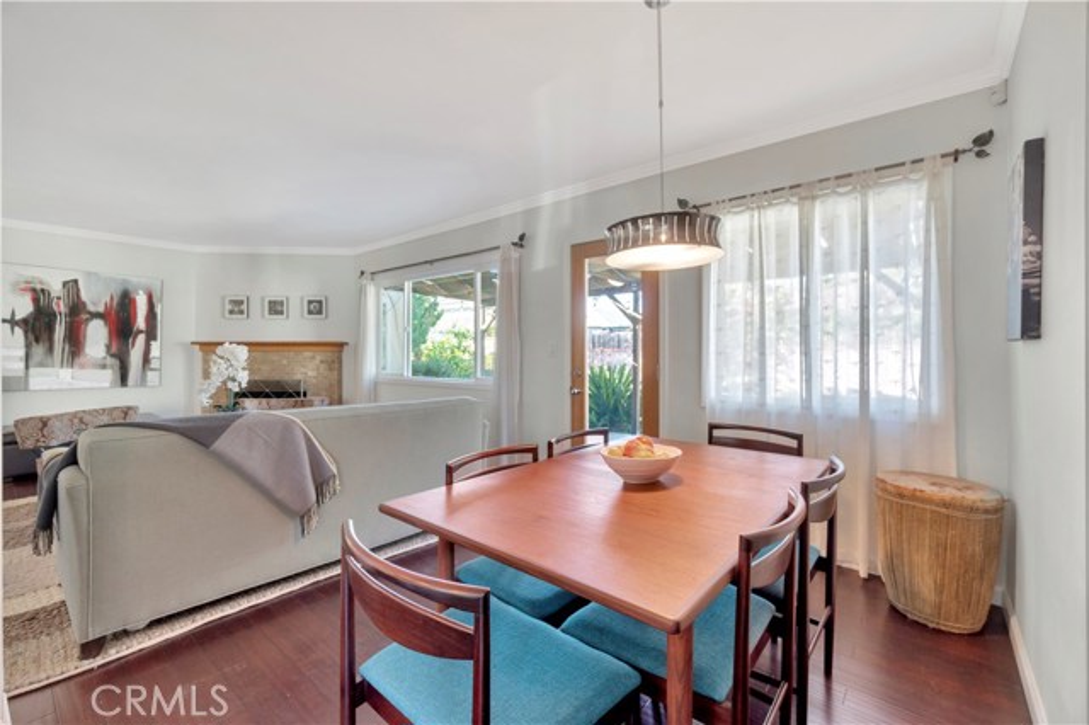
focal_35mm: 15
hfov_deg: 100.4
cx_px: 544
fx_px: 453
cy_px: 362
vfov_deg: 77.3
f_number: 5.6
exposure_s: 1/4
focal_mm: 10
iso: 100
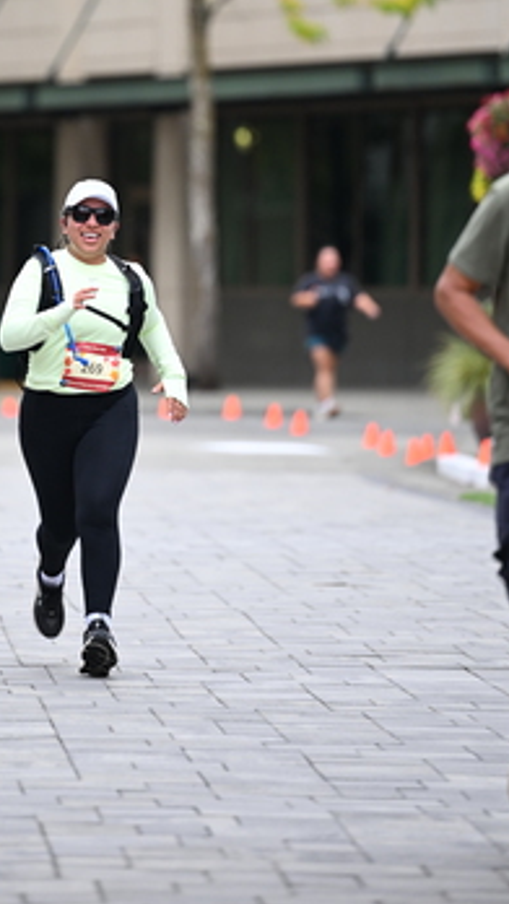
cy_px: 208
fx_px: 7335
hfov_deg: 4.0
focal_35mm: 306
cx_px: 105
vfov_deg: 7.0
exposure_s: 1/2500
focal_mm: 185
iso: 640
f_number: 2.8
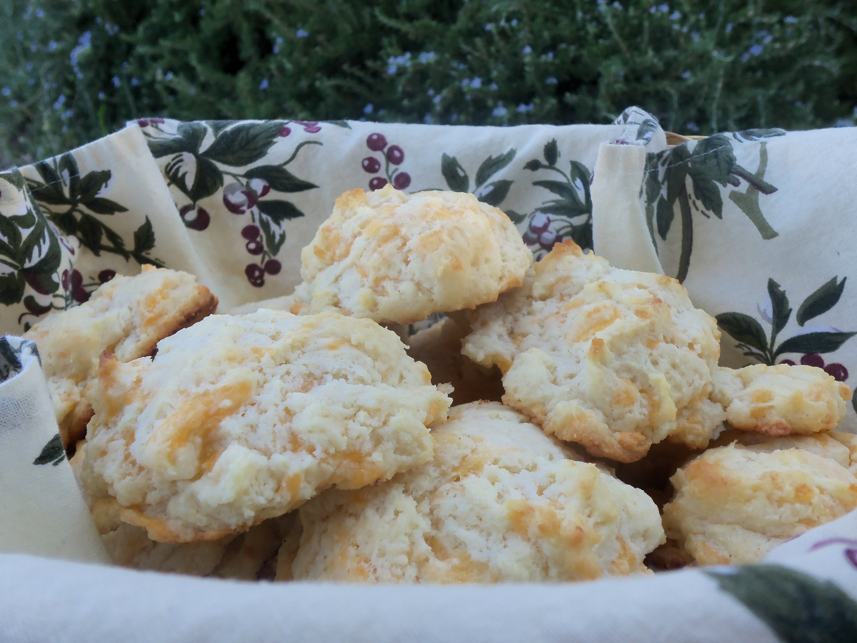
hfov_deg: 63.4
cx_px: 428
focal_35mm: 28
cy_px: 322
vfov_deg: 49.7
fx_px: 693
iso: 64
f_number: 3.3
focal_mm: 5.1
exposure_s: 1/100
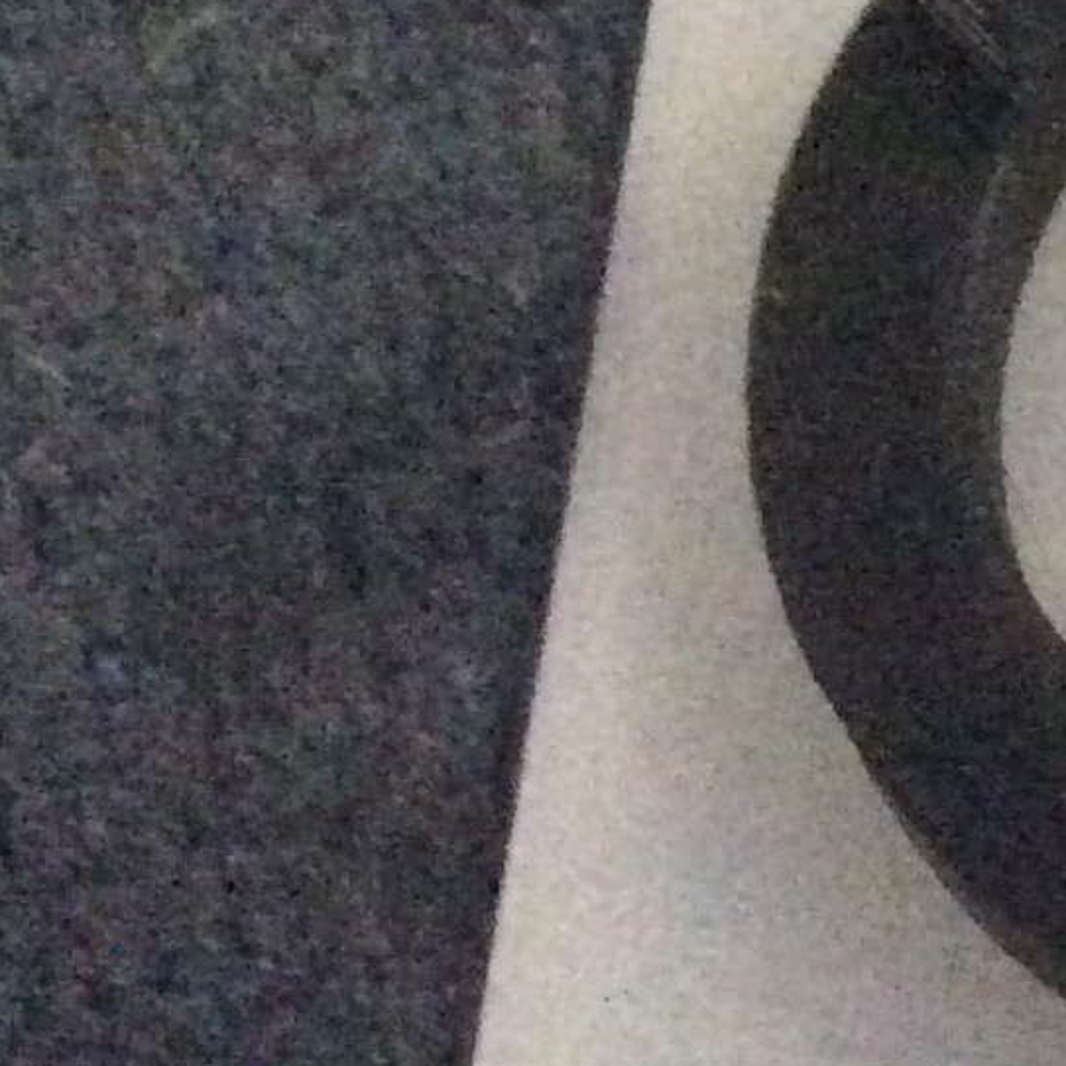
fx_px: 4703
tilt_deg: -57.0
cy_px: -183
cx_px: 2295
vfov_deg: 12.6
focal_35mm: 135
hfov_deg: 11.4
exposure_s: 1/17
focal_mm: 3.3
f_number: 2.4
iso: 800
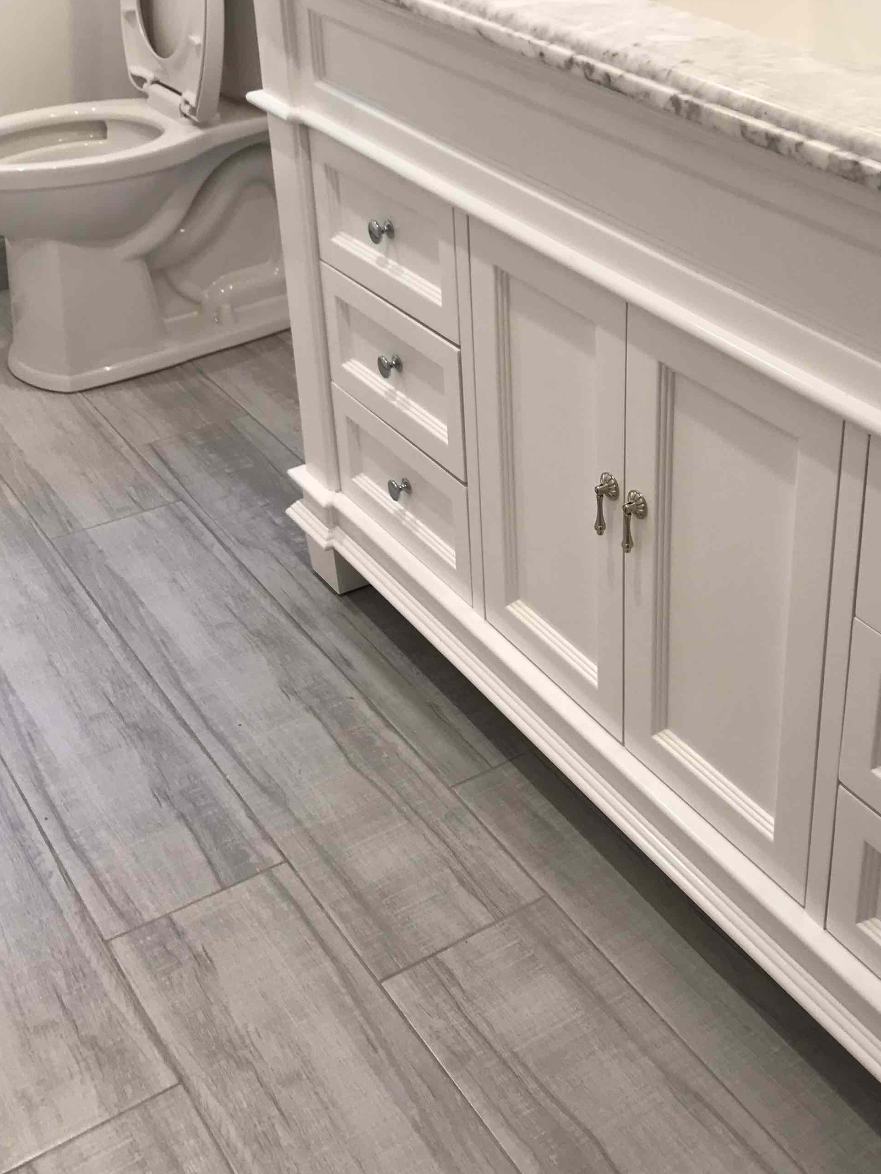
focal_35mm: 44
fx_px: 1493
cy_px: 434
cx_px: 581
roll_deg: +1.3
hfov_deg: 32.6
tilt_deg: -27.7
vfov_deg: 42.6
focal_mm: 3.99
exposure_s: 1/40
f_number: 1.8
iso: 25
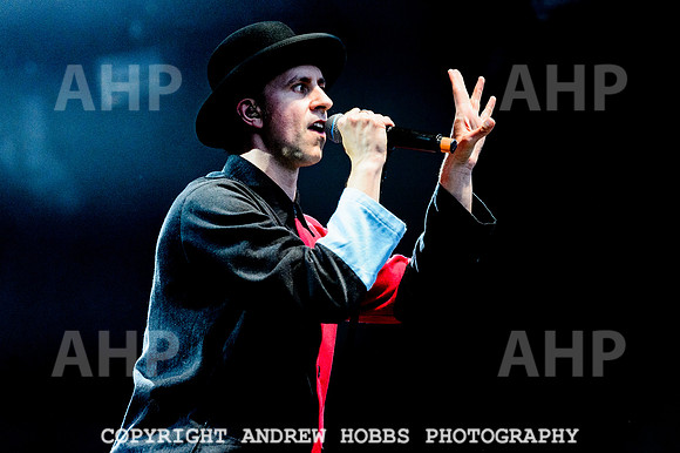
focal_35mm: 175
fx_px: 3307
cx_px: 296
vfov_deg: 7.8
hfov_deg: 11.7
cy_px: 197
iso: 2500
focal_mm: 155
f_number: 4.5
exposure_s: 1/800
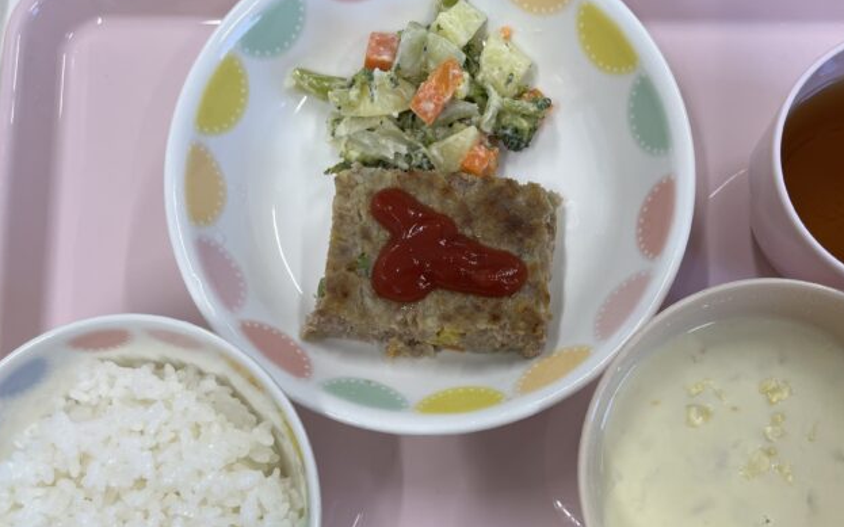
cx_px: 488
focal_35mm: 34
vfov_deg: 37.0
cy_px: 335
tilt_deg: -84.0
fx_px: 782
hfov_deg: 56.5
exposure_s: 1/122
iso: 40
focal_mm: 5.1
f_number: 1.6
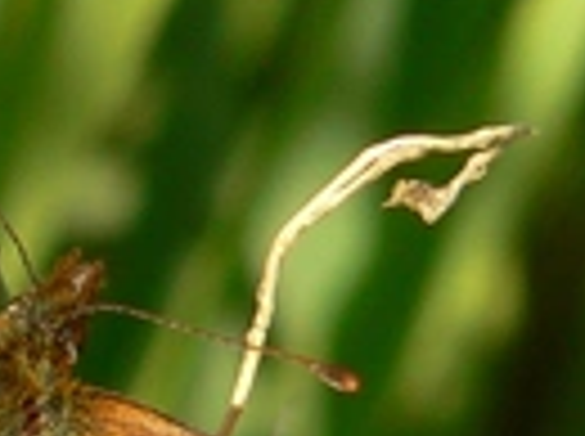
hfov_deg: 4.3
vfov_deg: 3.2
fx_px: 7827
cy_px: 364
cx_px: -351
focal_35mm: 464
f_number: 4
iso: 100
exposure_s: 1/500
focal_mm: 15.7
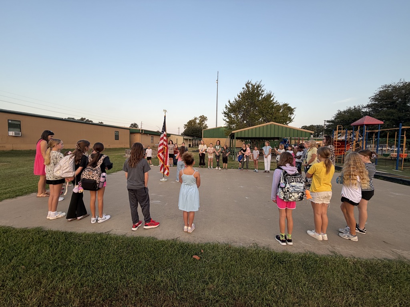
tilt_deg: -3.8
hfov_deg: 102.1
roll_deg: -1.0
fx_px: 166
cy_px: 154
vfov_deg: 85.7
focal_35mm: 14
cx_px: 205
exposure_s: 1/193
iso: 40
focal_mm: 2.22
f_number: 2.2
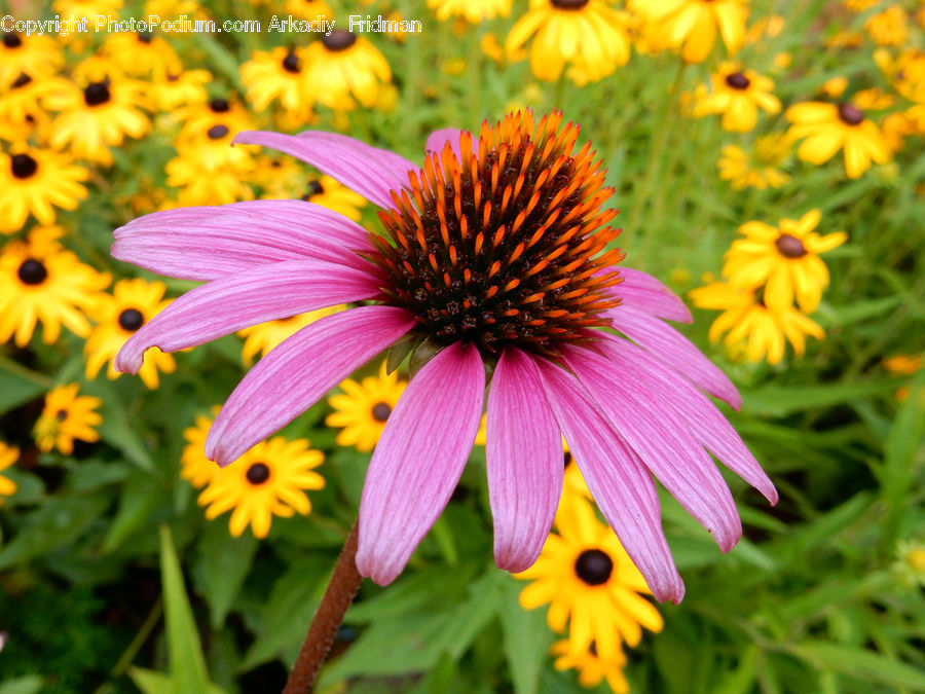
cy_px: 347
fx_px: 962
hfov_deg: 51.4
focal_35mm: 36
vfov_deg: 39.7
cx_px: 462
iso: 125
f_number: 4
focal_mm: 6.4
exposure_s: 1/160
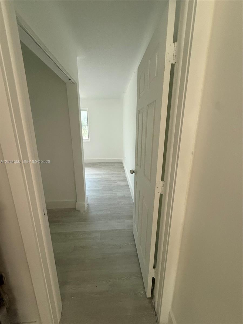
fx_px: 131
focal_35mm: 14
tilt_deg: -14.0
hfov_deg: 85.7
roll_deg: -0.8
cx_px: 122
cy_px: 162
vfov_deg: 102.1
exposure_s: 1/60
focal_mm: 2.22
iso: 500
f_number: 2.2
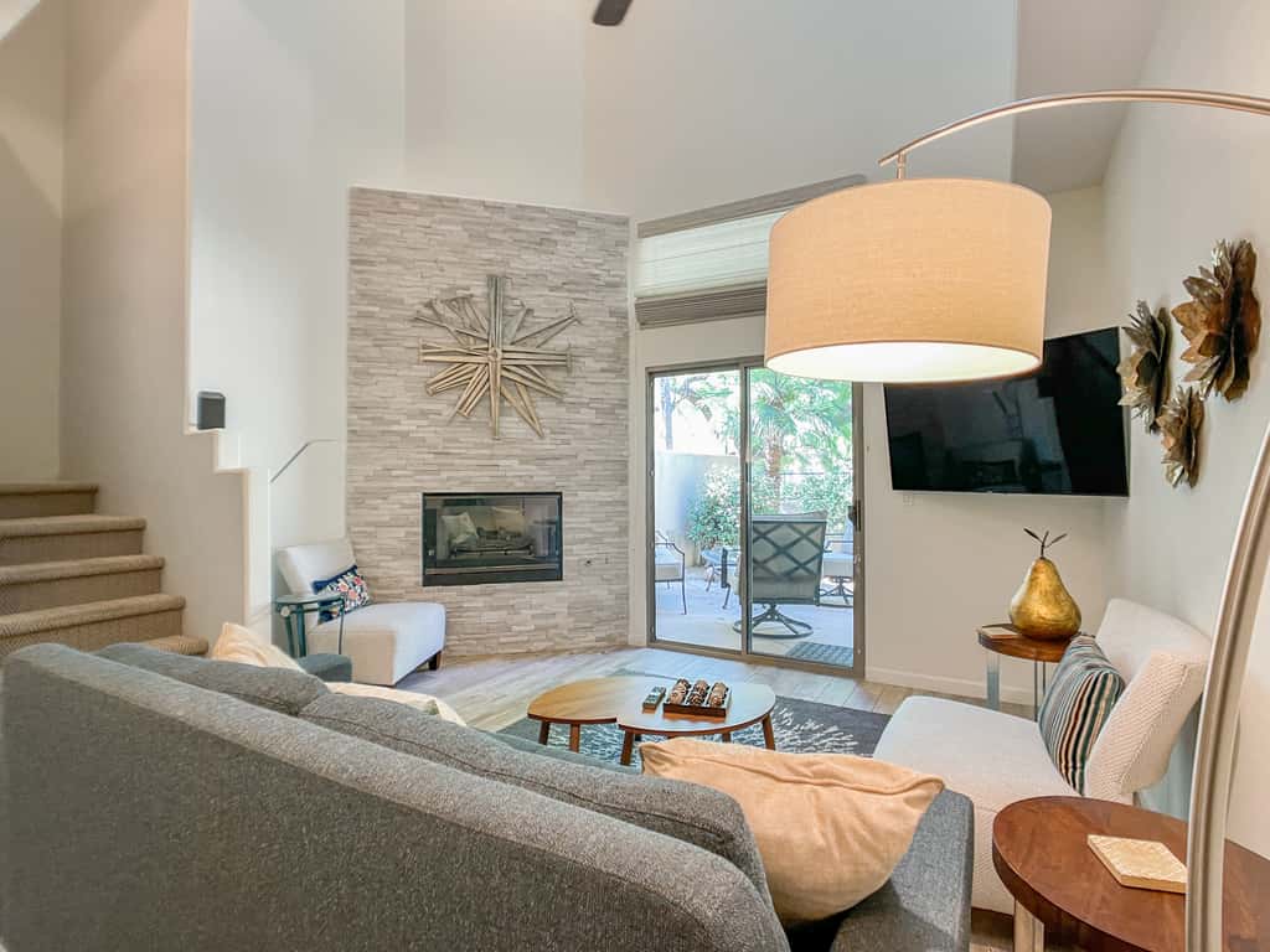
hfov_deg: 67.3
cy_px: 476
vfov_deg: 53.1
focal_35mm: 26
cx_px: 635
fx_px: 954
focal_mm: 5.1
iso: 160
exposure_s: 1/60
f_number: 1.6
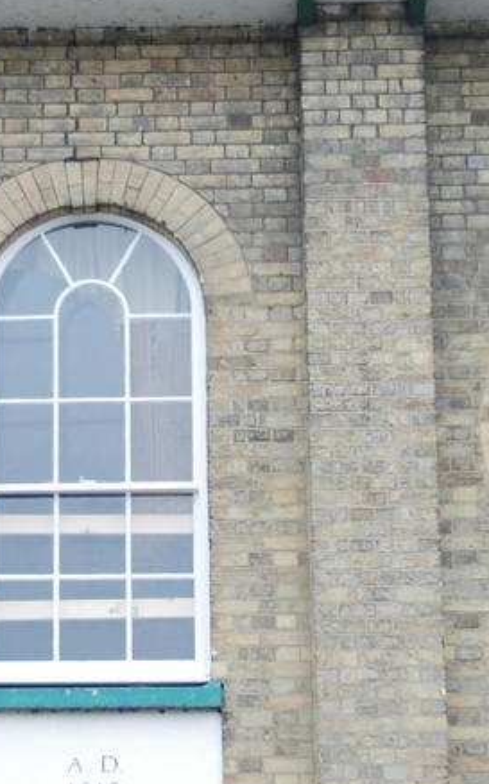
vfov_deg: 14.0
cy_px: 469
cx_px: 127
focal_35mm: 149
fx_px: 3183
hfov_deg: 8.8
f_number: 5.6
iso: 180
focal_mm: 44
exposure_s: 1/125
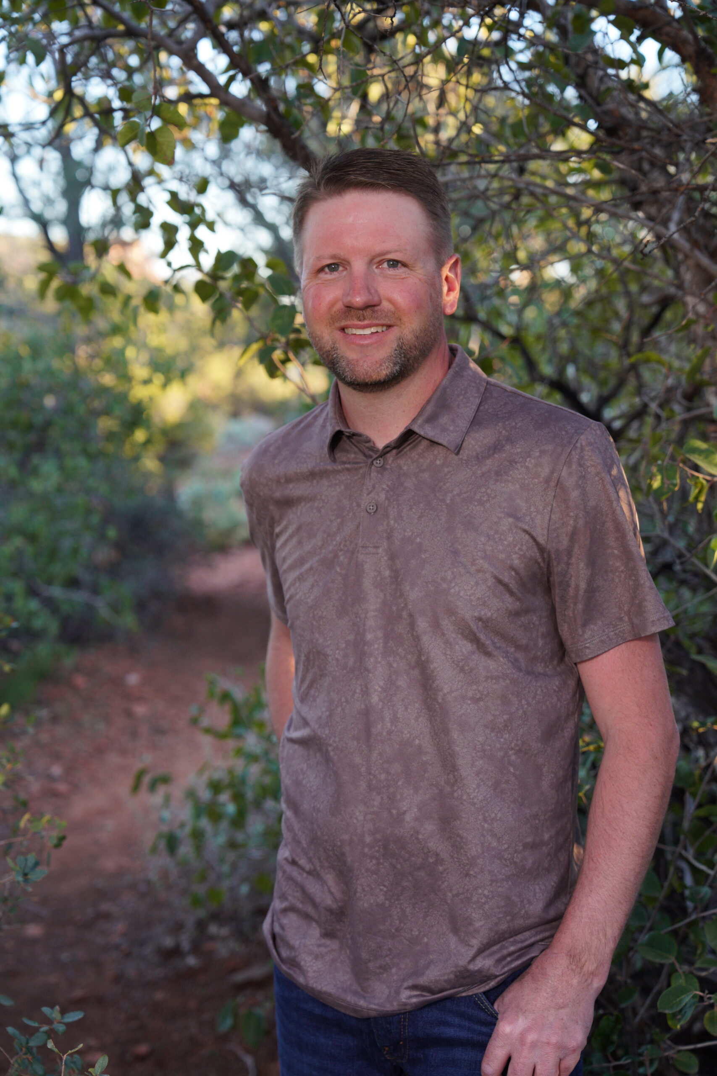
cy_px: 538
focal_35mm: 59
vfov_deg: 33.9
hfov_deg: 23.0
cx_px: 358
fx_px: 1762
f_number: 4
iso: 640
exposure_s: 1/250
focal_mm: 59
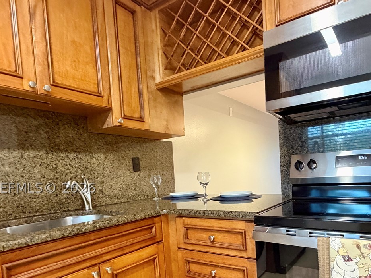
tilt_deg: -2.9
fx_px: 257
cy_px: 188
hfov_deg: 71.0
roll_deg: +3.3
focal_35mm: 24
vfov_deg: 55.5
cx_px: 218
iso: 640
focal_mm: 2.22
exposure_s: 1/60
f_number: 2.2
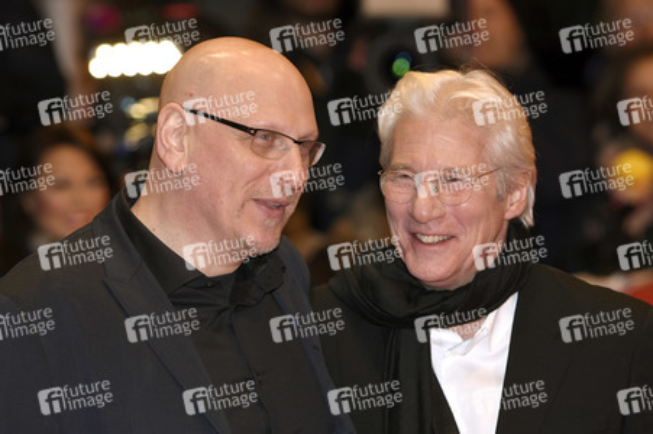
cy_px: 217
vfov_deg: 5.9
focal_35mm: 232
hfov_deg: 8.9
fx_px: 4214
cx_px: 326
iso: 400
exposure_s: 1/320
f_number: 3.5
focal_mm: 155
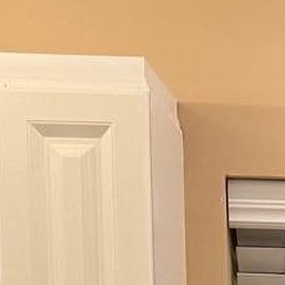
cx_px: 516
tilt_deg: -7.0
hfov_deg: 10.8
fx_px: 1416
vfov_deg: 10.3
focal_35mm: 152
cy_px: 628
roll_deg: -0.4
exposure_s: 1/120
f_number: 1.78
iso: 125
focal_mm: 6.86
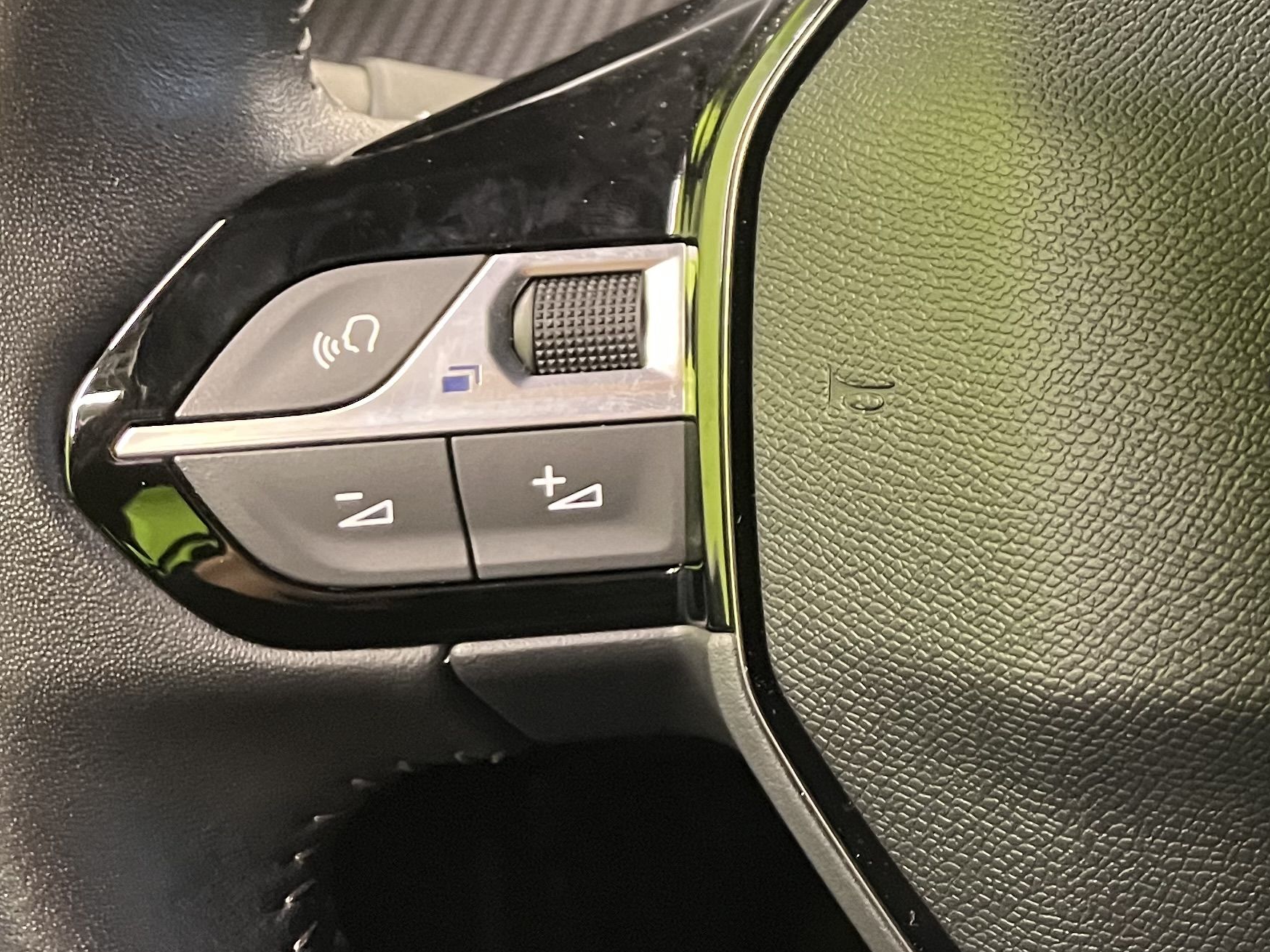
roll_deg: +0.2
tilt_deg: -19.4
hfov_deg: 28.6
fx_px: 2201
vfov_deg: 23.8
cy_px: 120
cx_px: 1463
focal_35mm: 60
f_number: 1.6
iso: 500
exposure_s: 1/33
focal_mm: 5.1
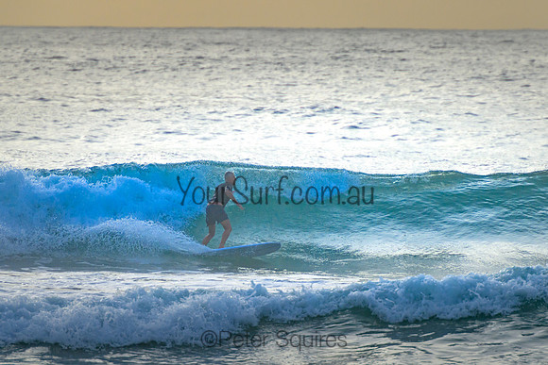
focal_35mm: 550
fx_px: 8371
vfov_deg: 2.5
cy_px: 182
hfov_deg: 3.7
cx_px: 311
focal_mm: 400
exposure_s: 1/2000
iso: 640
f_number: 5.6
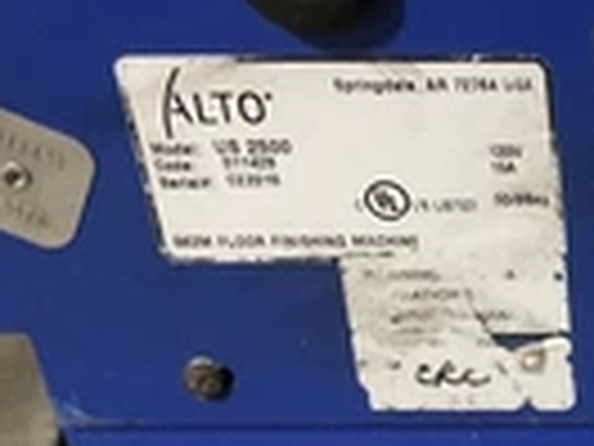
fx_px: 1510
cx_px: 806
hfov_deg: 20.1
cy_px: 284
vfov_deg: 16.8
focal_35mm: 88
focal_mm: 3
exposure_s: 1/30
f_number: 1.8
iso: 500
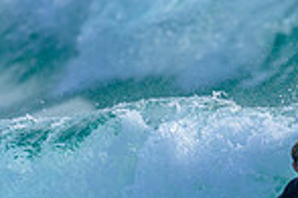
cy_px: 258
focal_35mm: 3167
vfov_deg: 0.4
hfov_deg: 0.7
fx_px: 26214
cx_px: 405
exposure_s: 1/2000
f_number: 6.3
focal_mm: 800
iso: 320
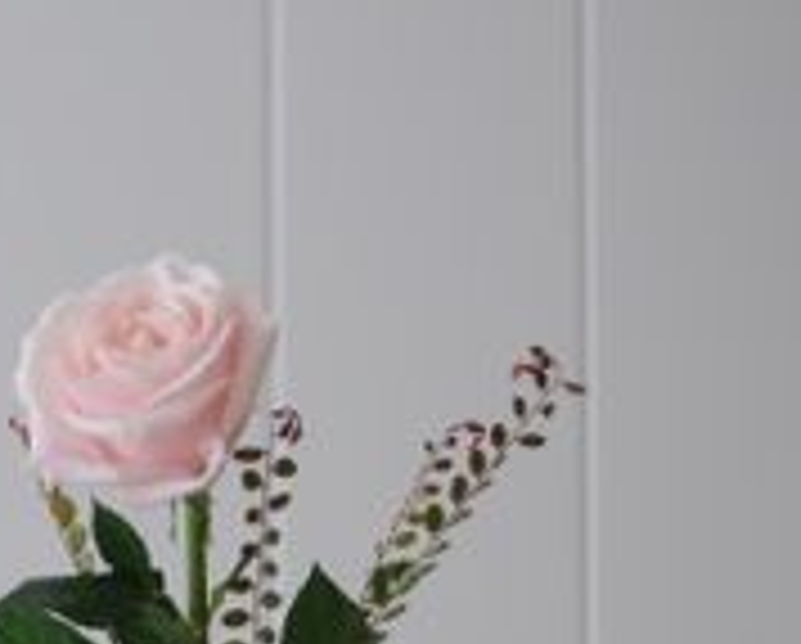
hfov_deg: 13.1
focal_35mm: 141
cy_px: 639
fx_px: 3356
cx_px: -279
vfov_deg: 10.9
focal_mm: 35
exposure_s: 1/320
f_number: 2.8
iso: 320
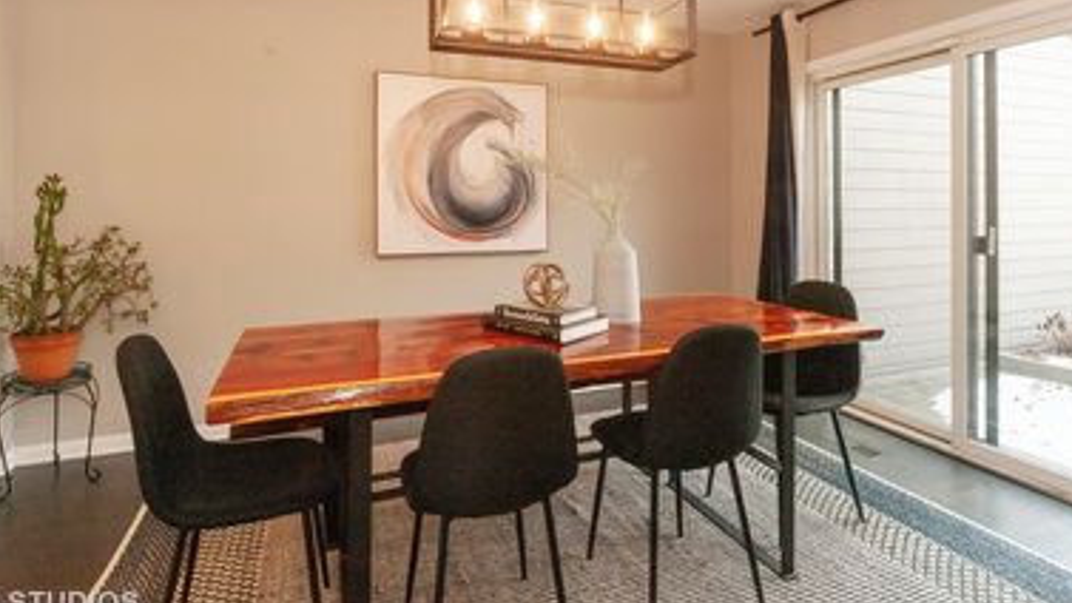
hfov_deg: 86.6
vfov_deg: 54.6
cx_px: 518
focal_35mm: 20
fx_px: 568
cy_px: 195
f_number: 8
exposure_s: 1/60
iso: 200
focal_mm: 15
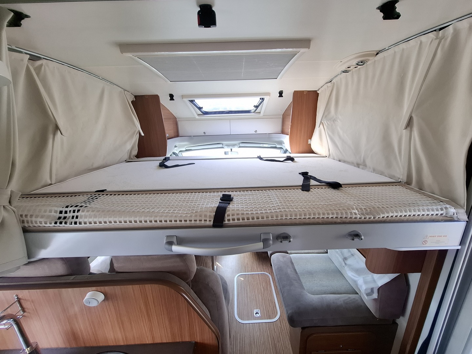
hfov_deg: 106.2
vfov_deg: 89.9
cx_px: 236
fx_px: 177
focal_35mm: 13
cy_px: 177
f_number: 2.2
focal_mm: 1.74
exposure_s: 1/50
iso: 50
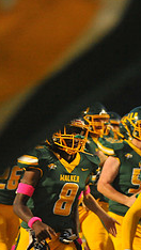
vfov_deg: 4.5
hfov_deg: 2.5
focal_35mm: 480
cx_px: 278
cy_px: 199
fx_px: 3184
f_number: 5.6
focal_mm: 185
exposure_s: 1/200
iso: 4000
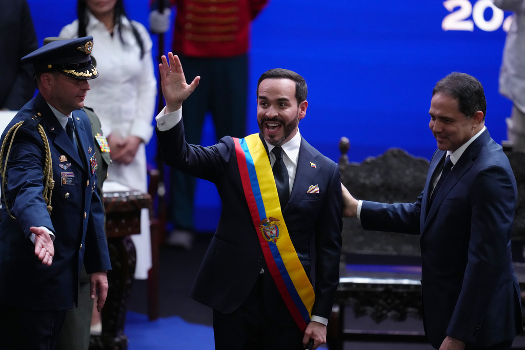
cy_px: 175
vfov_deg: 3.4
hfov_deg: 5.2
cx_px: 262
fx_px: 5831
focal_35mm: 400
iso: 4000
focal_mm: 400
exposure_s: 1/640
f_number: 2.8
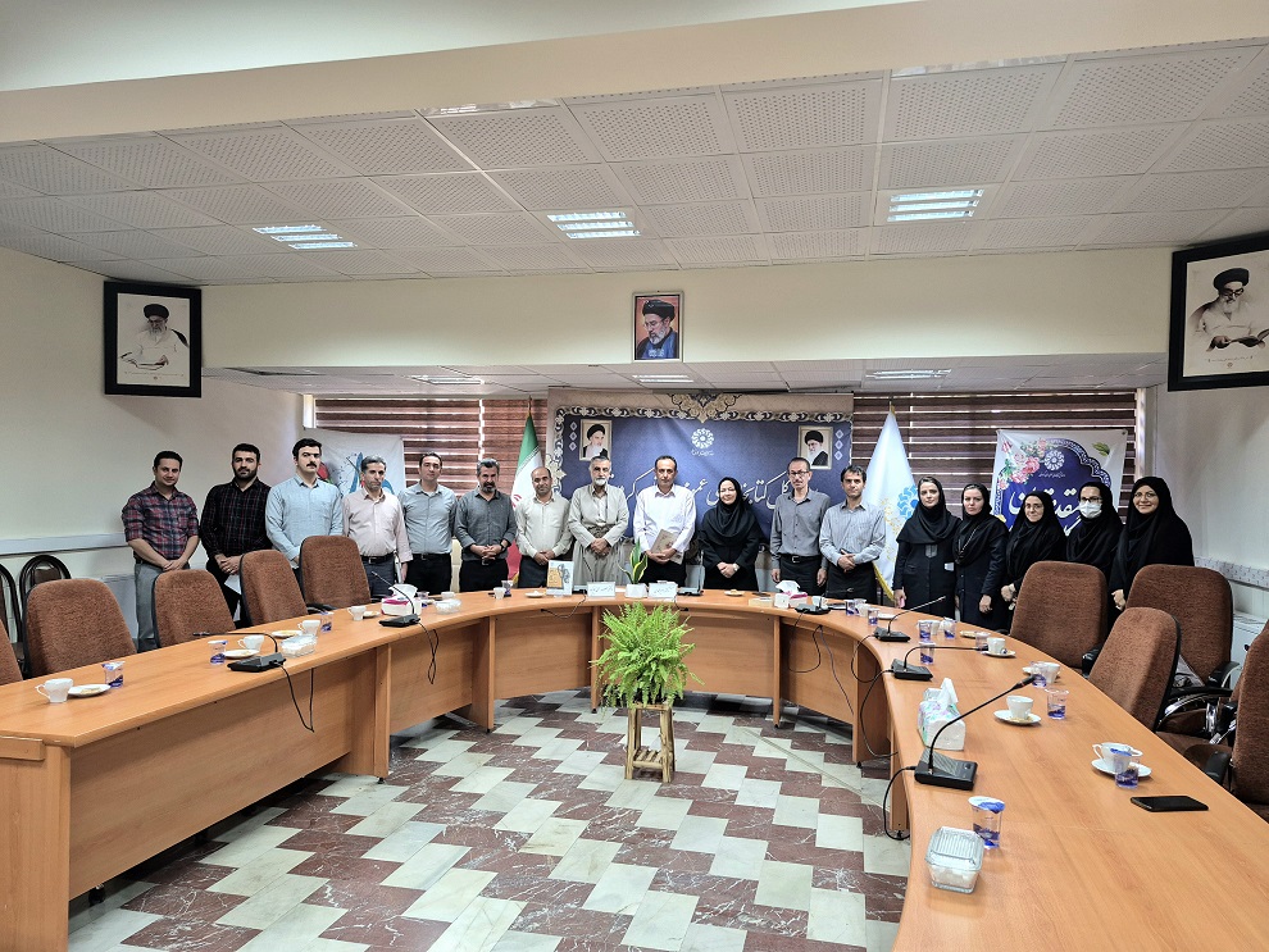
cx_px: 634
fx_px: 843
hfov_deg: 73.9
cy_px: 476
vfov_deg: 58.9
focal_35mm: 23
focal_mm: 5.4
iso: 160
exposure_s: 1/100
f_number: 1.8
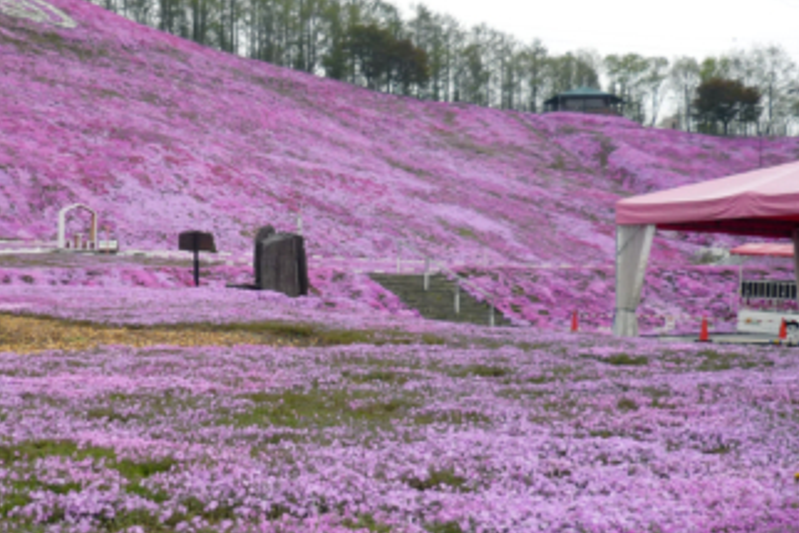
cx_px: 231
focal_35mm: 64
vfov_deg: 21.3
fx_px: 1421
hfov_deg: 31.0
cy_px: 255
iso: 100
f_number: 2.8
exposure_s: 1/320
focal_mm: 5.5
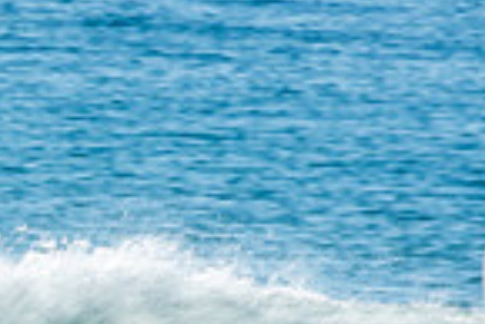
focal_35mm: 2278
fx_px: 30720
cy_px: 469
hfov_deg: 0.9
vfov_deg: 0.6
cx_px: -398
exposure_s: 1/50
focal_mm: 380
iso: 100
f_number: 18
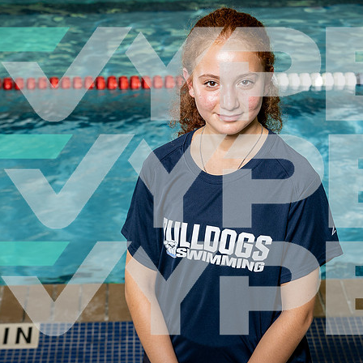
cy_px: 226
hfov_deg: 19.7
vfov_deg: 19.7
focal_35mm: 88
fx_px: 1044
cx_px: 203
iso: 400
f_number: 5
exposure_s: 1/250
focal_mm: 47
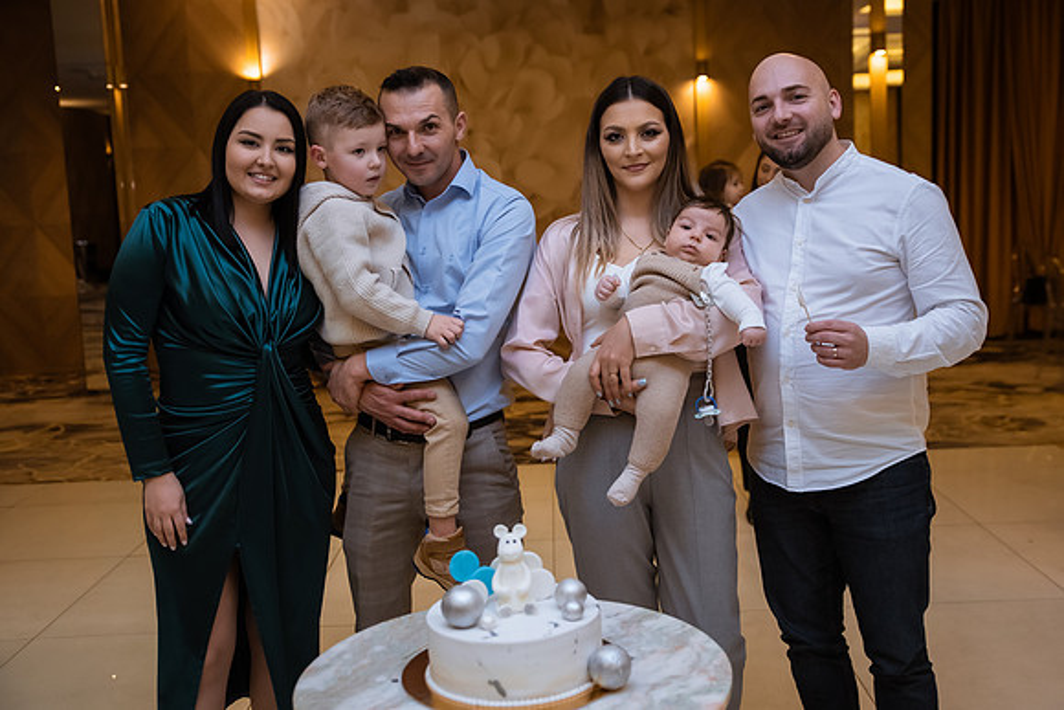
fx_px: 1175
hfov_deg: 48.7
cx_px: 556
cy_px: 343
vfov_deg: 33.6
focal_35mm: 40
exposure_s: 1/160
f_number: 2.8
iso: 1600
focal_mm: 36
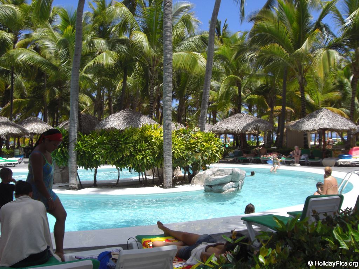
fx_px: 394
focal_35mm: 38
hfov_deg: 49.0
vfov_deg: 37.7
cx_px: 180
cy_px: 134
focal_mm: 6.2
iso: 64
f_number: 8
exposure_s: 1/125
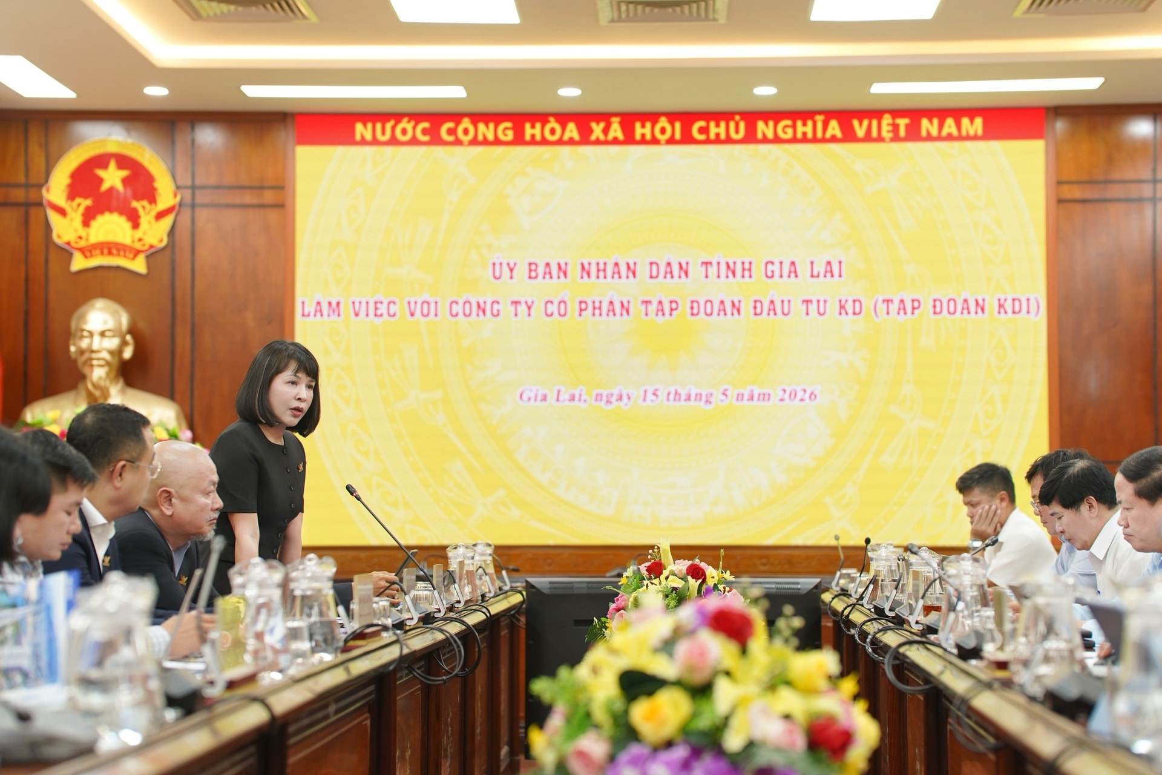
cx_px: 581
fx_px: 2743
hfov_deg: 23.9
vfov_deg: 16.1
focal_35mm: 85
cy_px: 388
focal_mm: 85
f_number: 2.8
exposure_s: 1/200
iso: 800
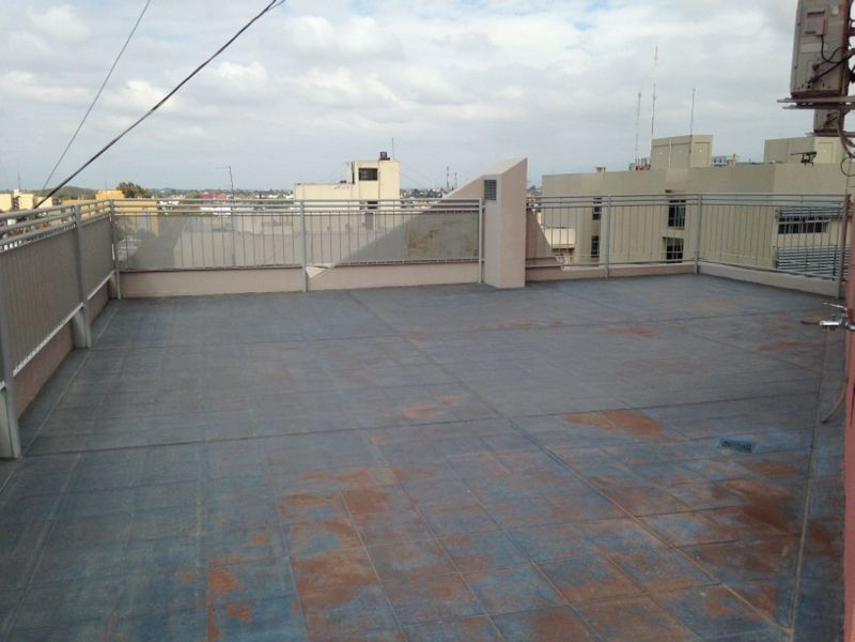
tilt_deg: -9.9
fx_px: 815
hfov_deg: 55.4
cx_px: 428
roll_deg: +0.7
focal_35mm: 33
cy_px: 321
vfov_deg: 42.9
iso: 50
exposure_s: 1/1869
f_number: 2.4
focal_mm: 4.12
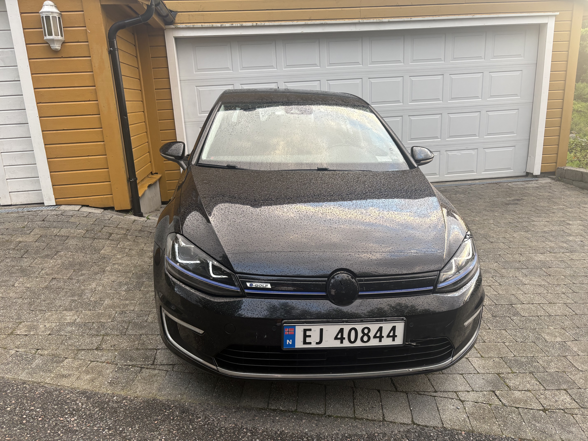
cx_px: 294
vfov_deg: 53.1
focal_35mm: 26
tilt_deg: -14.9
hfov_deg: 67.3
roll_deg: +3.7
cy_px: 220
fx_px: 442
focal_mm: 5.96
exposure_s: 1/122
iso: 80
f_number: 1.6
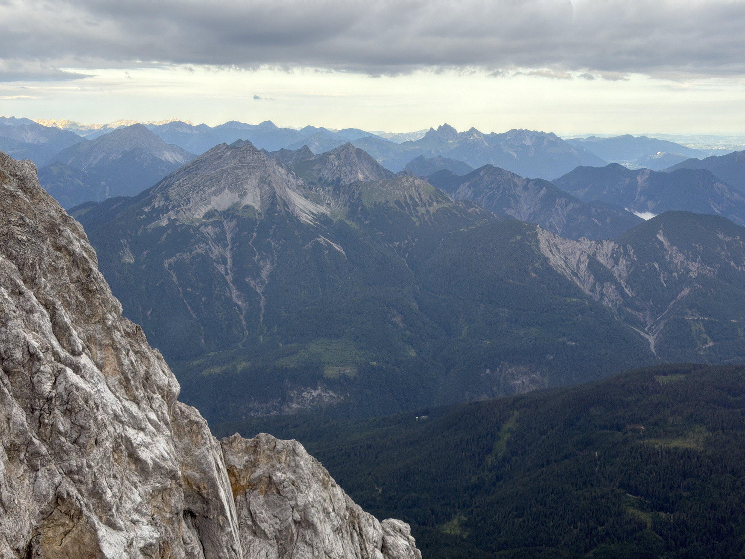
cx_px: 372
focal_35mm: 48
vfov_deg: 30.3
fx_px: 1033
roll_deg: -1.0
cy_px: 280
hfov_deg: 39.7
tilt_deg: -9.2
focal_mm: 6.76
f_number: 1.78
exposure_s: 1/447
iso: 80
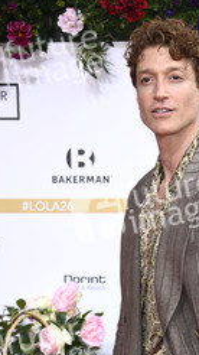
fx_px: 1570
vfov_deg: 12.8
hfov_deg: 7.2
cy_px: 281
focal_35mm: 167
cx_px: 186
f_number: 5.6
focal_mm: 98
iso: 640
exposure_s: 1/250
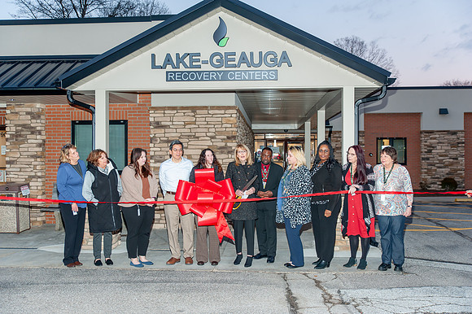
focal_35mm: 35
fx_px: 459
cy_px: 157
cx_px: 236
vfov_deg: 37.8
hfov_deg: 54.5
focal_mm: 35
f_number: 2.8
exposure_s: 1/160
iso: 640
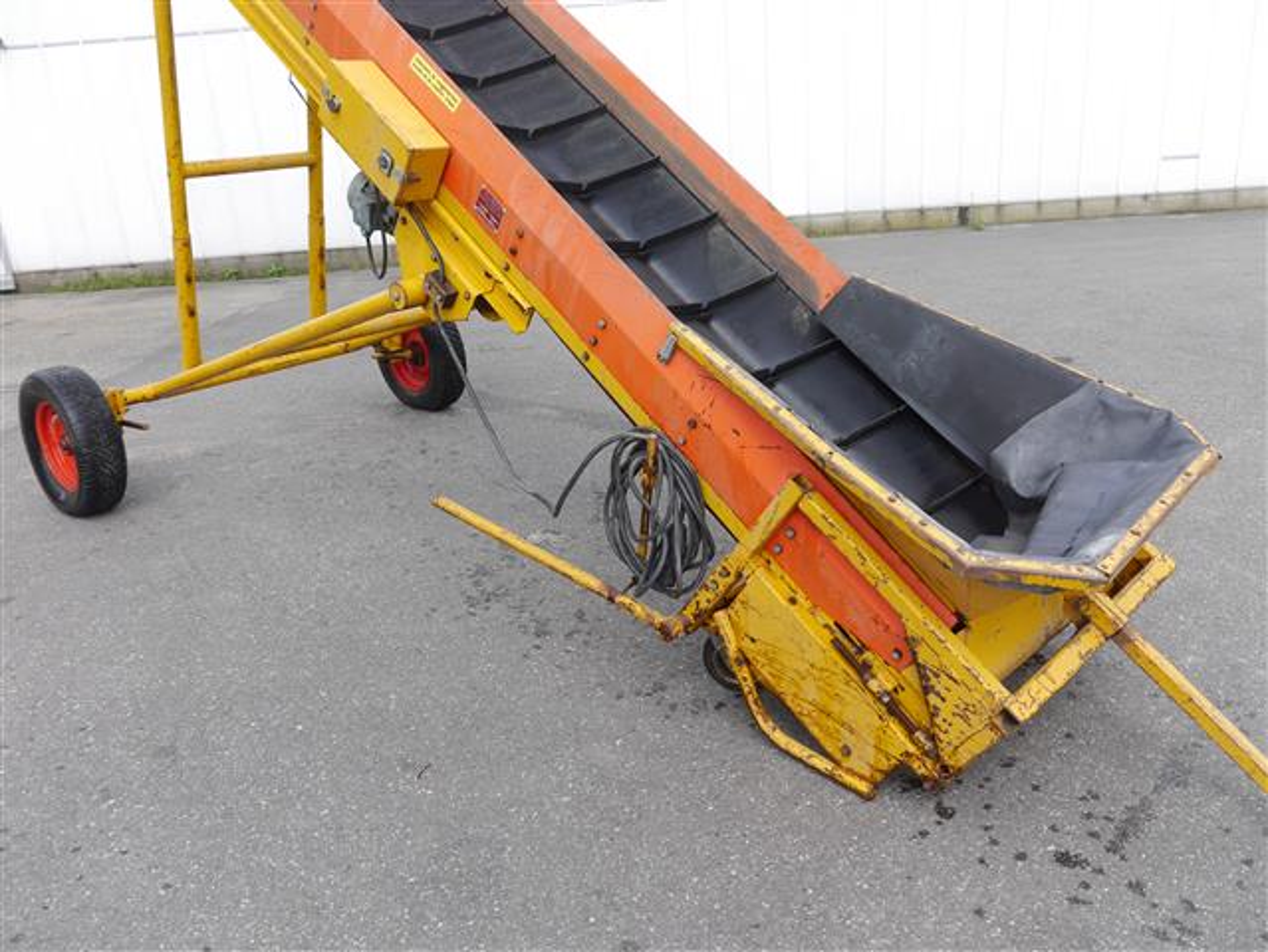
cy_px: 476
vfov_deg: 46.8
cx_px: 634
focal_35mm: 30
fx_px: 1100
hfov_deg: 59.9
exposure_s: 1/250
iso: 160
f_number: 5.6
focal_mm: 15
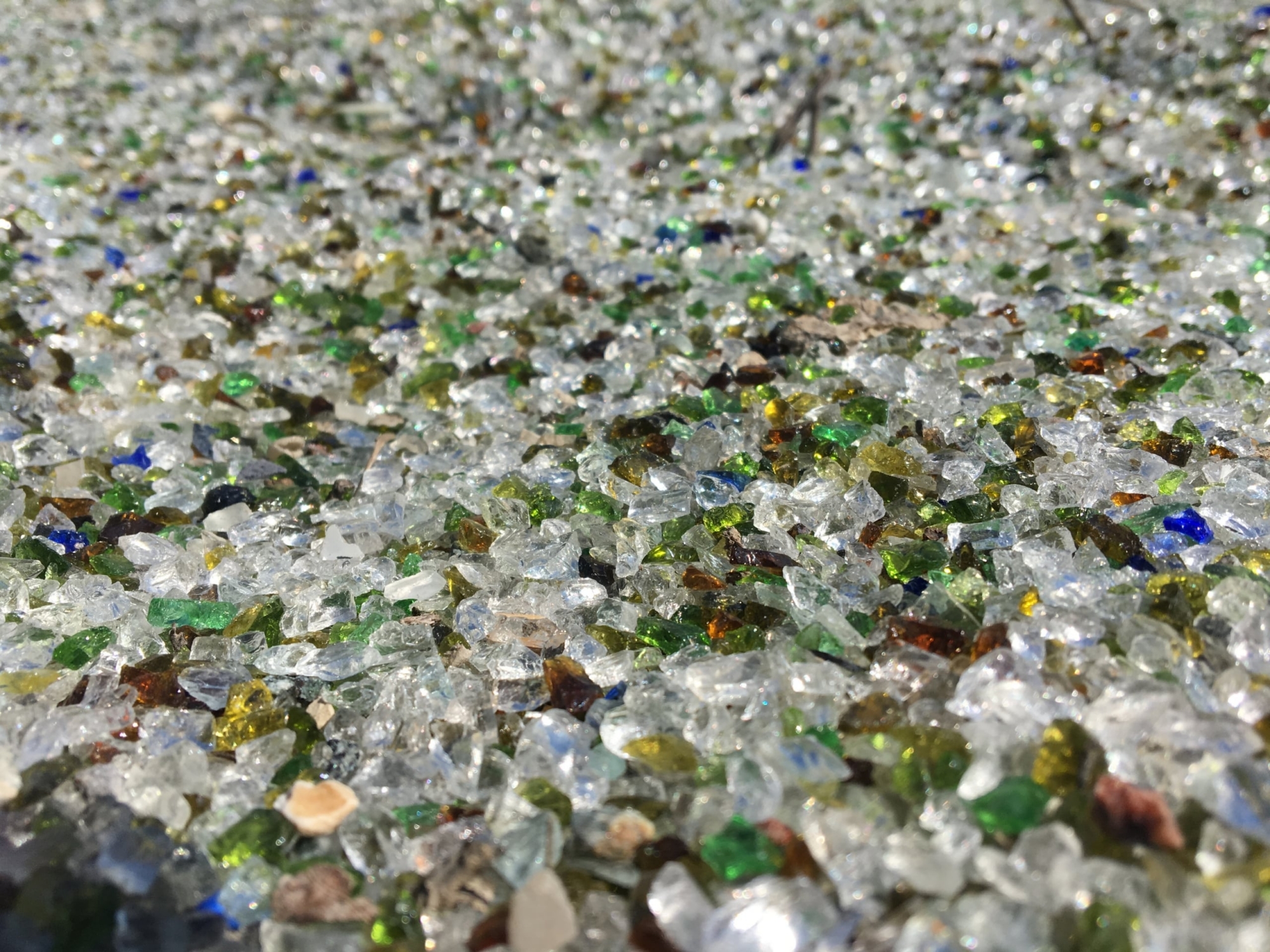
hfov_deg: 61.7
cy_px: 476
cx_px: 635
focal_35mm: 29
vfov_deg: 48.2
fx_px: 1064
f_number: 2.2
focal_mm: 4.15
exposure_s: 1/2747
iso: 25
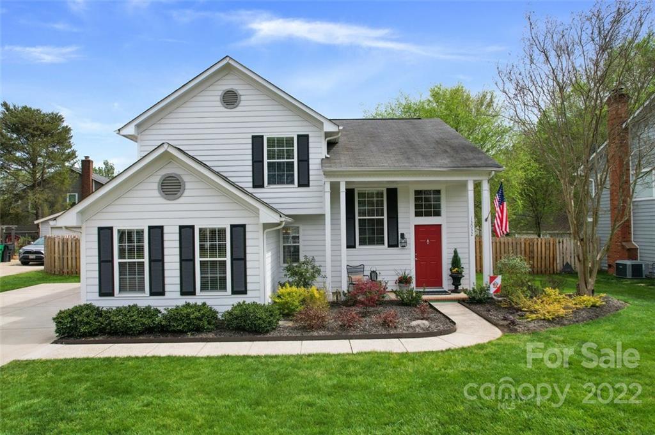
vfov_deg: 57.1
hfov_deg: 78.6
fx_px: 400
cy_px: 218
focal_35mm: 22
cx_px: 328
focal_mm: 8.38
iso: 120
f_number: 2.8
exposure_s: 1/2500
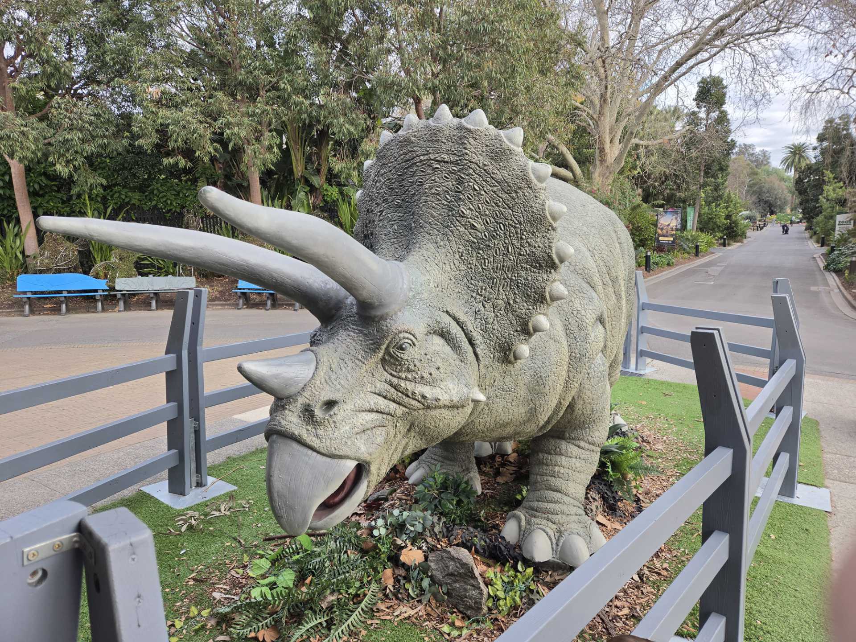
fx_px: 569
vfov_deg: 58.9
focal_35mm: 23
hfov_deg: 73.9
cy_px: 321
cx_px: 428
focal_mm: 5.4
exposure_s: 1/583
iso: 80
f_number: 1.8
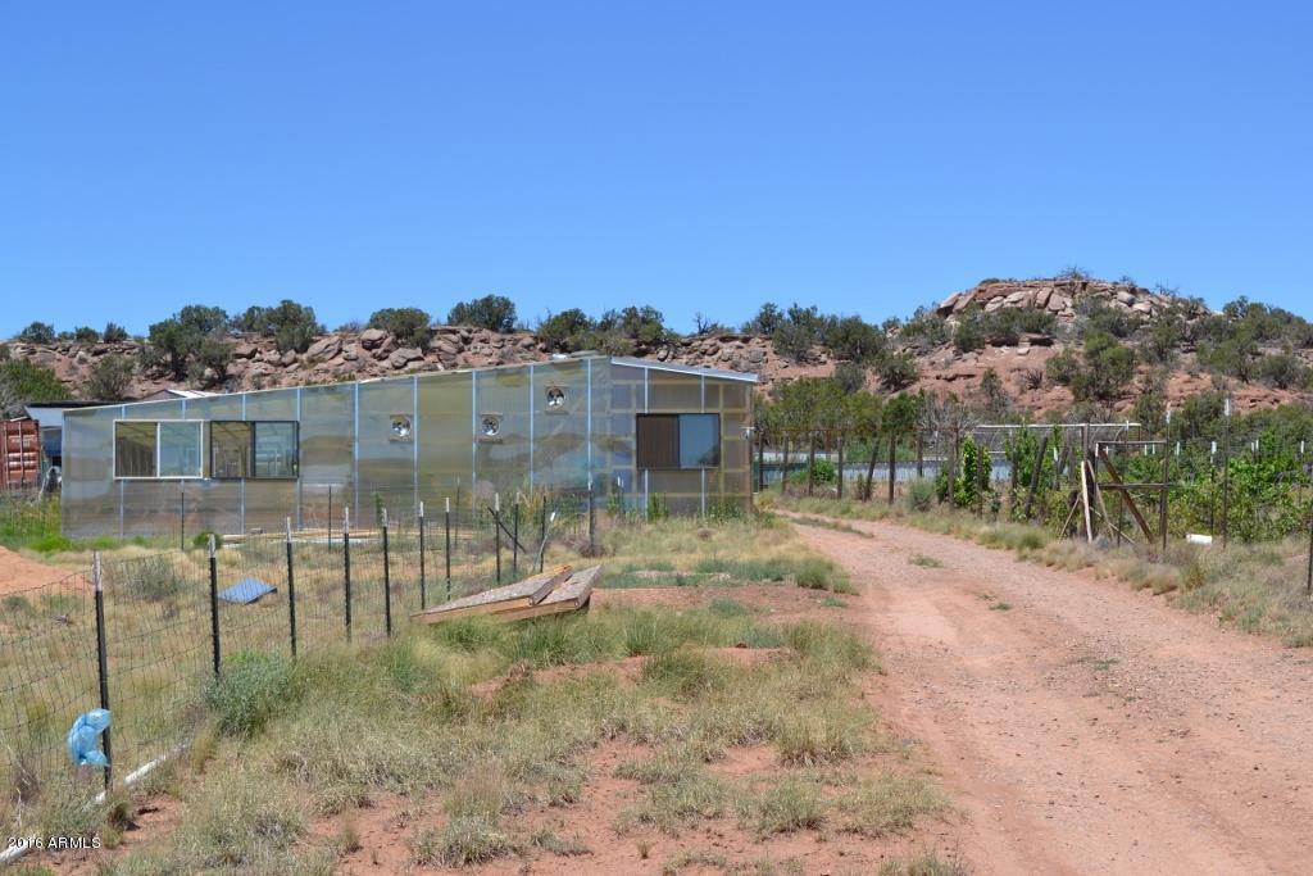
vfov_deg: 22.6
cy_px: 438
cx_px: 656
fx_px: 2188
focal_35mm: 60
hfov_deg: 33.4
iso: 100
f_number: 8
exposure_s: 1/250
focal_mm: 40
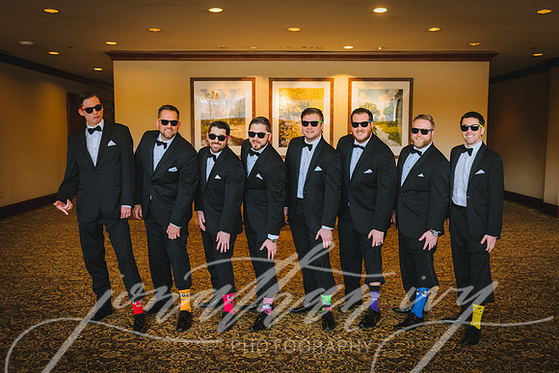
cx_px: 280
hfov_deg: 55.8
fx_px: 528
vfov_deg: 38.9
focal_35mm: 34
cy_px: 186
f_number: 3.5
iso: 1600
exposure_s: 1/320
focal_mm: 34
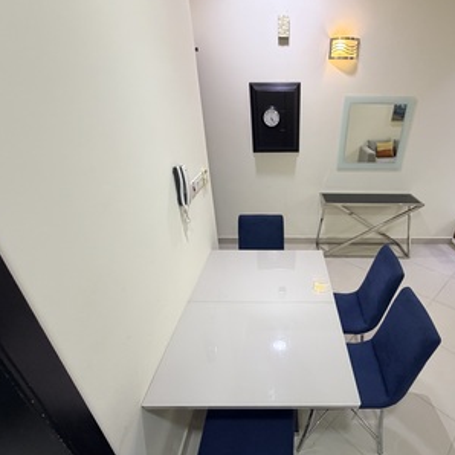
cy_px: 254
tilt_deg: -26.7
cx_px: 286
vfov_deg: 77.4
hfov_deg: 76.2
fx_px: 283
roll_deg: +0.5
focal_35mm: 19
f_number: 2.2
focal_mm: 2.22
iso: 320
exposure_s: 1/100
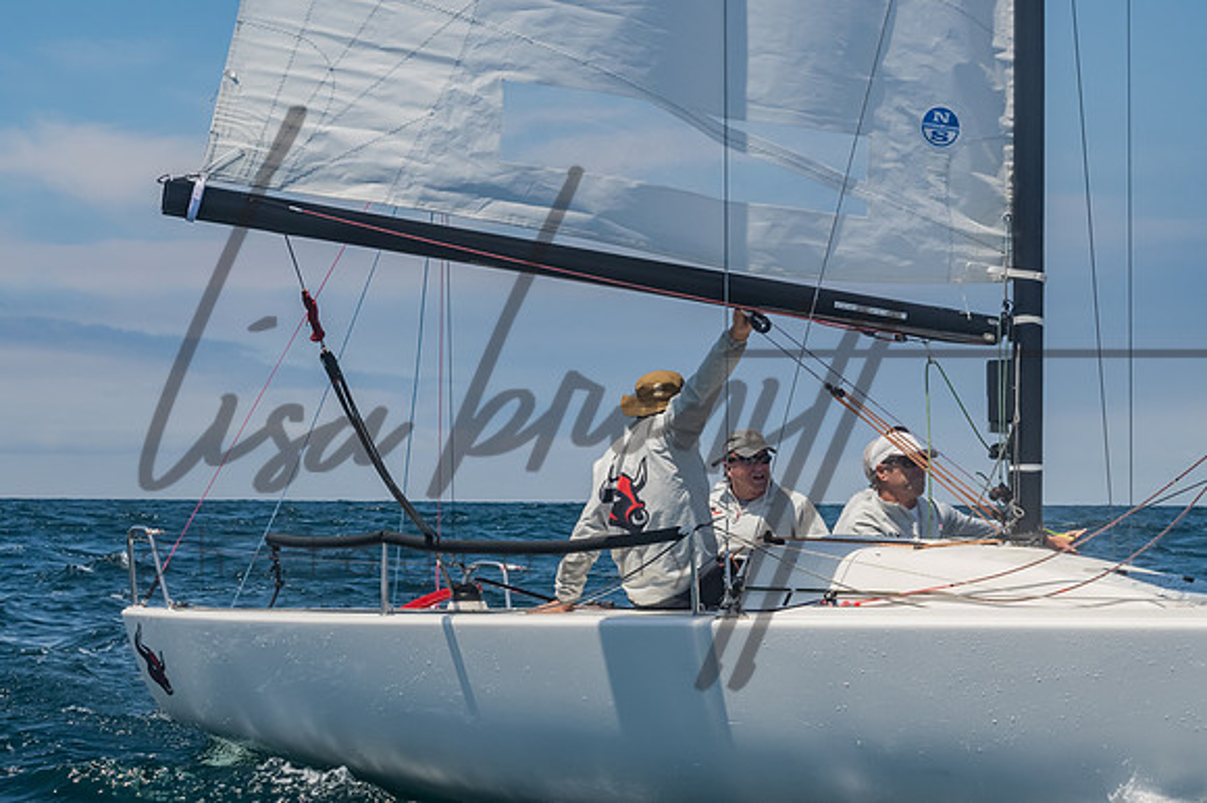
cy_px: 402
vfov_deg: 13.0
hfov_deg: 19.5
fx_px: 3518
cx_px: 604
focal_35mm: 105
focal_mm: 70
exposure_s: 1/1000
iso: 640
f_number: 14
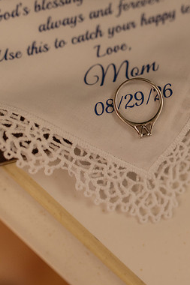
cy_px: 144
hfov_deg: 24.1
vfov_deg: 35.7
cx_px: 110
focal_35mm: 56
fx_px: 444
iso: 320
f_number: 2.2
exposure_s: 1/125
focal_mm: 35
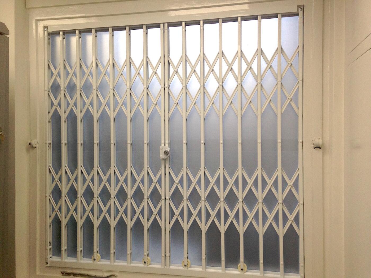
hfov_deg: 55.4
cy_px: 139
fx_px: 354
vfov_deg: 42.9
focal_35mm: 33
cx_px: 186
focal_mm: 4.12
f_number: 2.4
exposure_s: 1/120
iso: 80
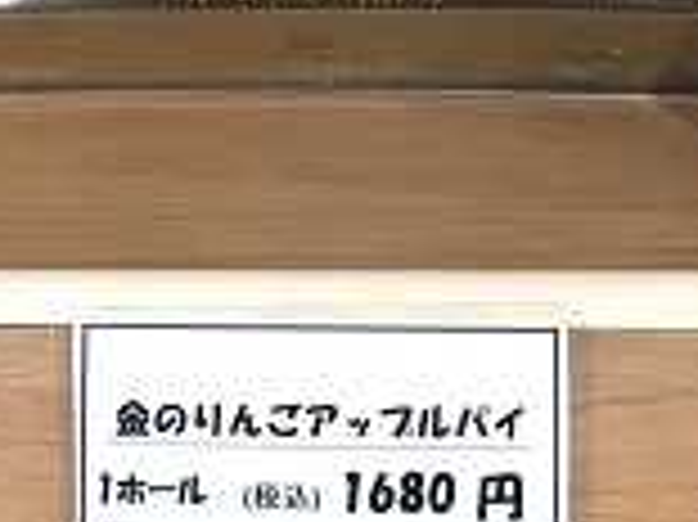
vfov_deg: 10.4
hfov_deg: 15.2
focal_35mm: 130
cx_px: 297
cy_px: -536
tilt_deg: -5.2
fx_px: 2619
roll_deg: +0.0
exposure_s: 1/30
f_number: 1.8
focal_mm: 3.99
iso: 40
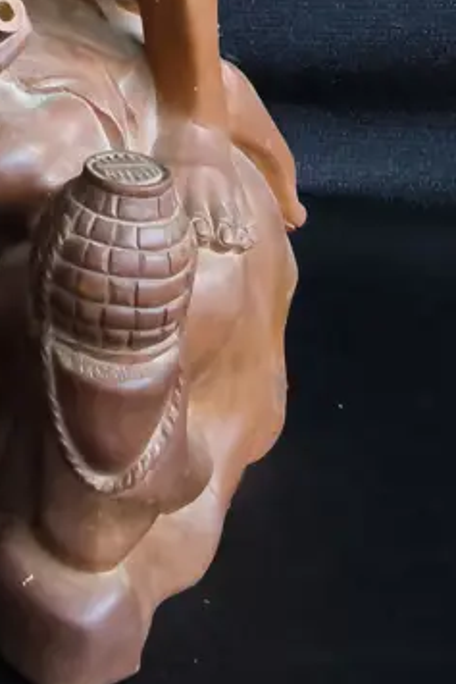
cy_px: -131
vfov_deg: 23.0
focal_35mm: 81
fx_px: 1537
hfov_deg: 15.8
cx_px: -175
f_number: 2
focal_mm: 2.87
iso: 400
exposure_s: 1/100
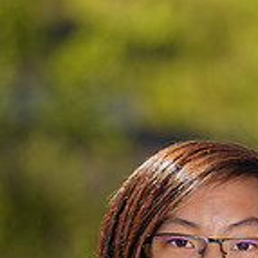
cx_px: 248
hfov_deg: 1.6
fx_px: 9217
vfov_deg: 1.6
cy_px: 511
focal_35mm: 1093
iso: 64
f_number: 7.1
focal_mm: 318
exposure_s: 1/200
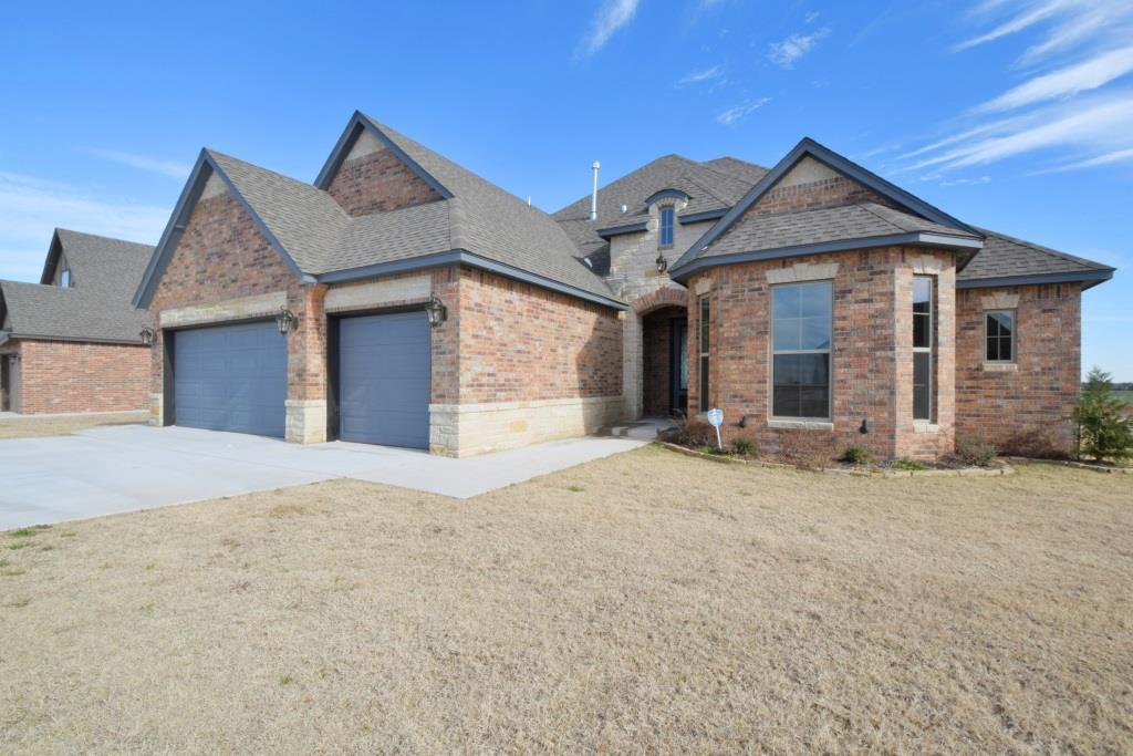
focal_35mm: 15
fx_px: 472
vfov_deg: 77.3
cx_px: 566
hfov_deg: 100.4
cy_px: 378
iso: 500
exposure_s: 1/60
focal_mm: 10
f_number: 22
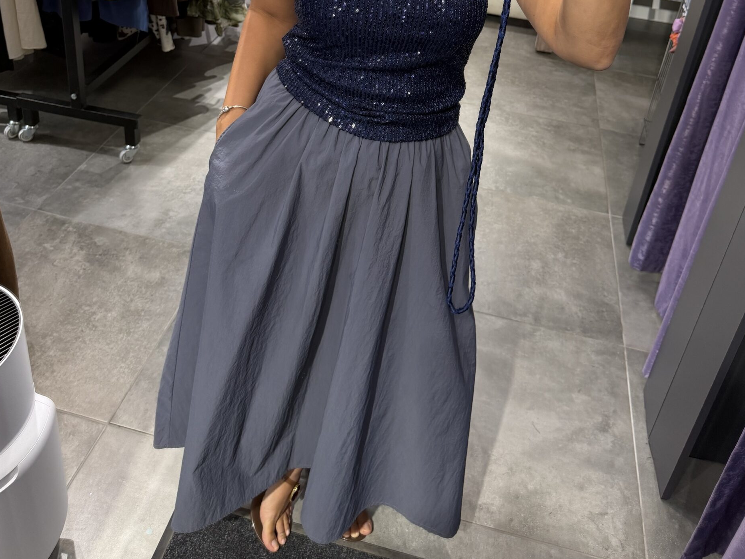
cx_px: 379
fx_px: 710
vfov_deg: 40.6
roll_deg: -6.2
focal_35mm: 33
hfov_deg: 55.4
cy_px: 89
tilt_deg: -29.1
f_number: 1.78
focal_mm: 6.76
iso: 125
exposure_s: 1/121
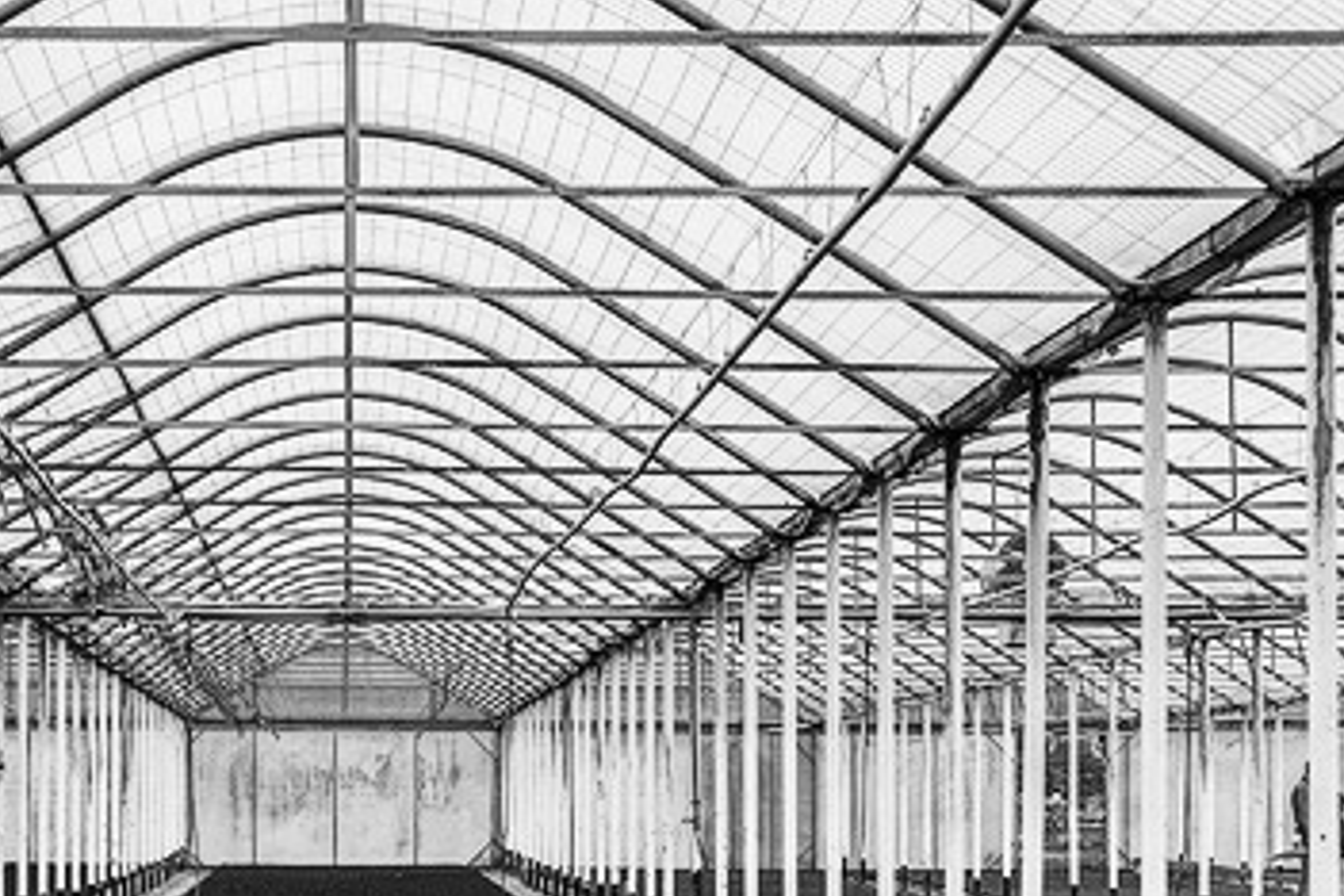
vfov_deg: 9.4
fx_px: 5450
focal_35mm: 146
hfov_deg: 14.0
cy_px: 726
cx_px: 345
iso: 100
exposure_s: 1/500
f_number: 4.5
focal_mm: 50
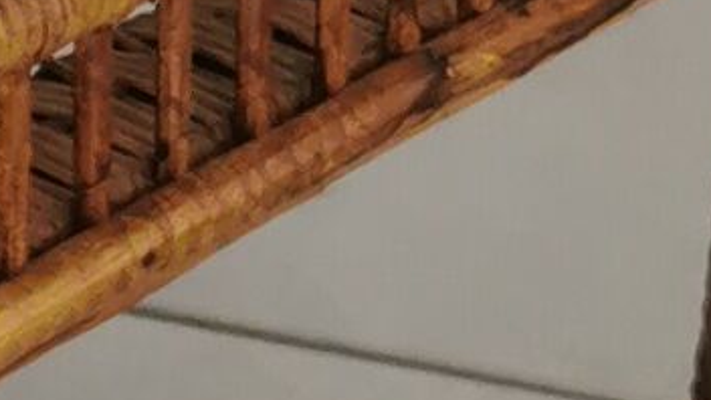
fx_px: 5750
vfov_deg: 4.0
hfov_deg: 6.8
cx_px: -770
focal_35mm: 305
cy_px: -119
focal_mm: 5.56
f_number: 1.6
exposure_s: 1/100
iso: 80
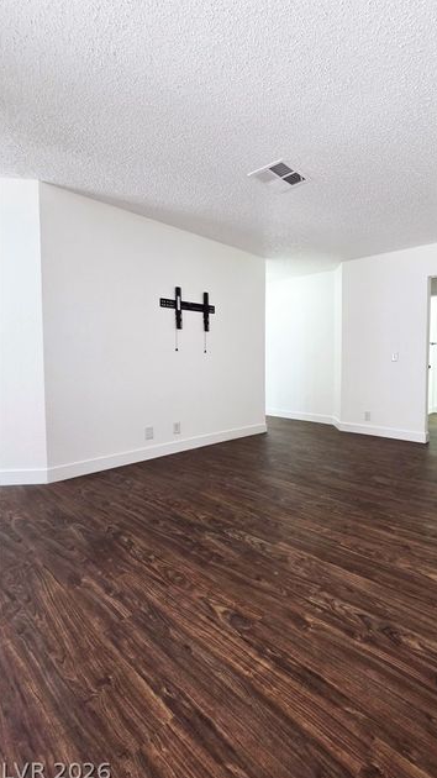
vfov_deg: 103.0
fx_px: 309
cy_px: 379
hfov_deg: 67.8
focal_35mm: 15
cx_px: 304
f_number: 2.2
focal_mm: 2.2
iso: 320
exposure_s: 1/60
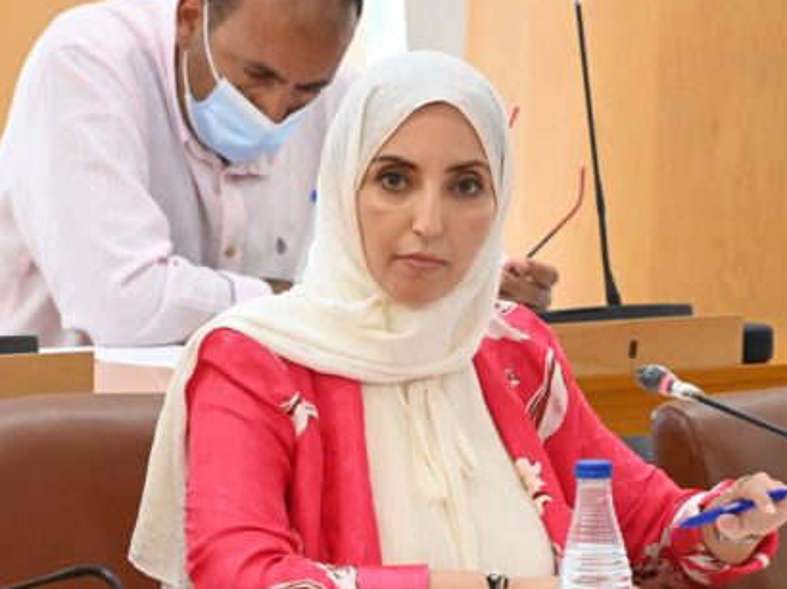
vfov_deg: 4.3
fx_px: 7794
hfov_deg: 5.8
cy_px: 378
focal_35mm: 343
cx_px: 488
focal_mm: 195
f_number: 11
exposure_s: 1/160
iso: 12800
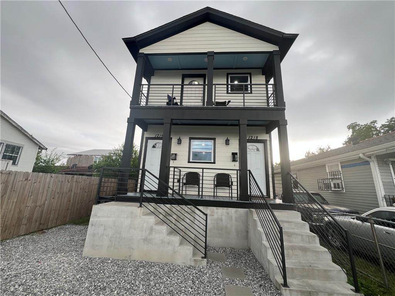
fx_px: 148
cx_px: 198
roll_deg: -2.1
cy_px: 148
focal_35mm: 13
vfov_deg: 89.9
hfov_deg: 106.2
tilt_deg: +14.1
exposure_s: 1/99
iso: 40
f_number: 1.8
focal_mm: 1.57
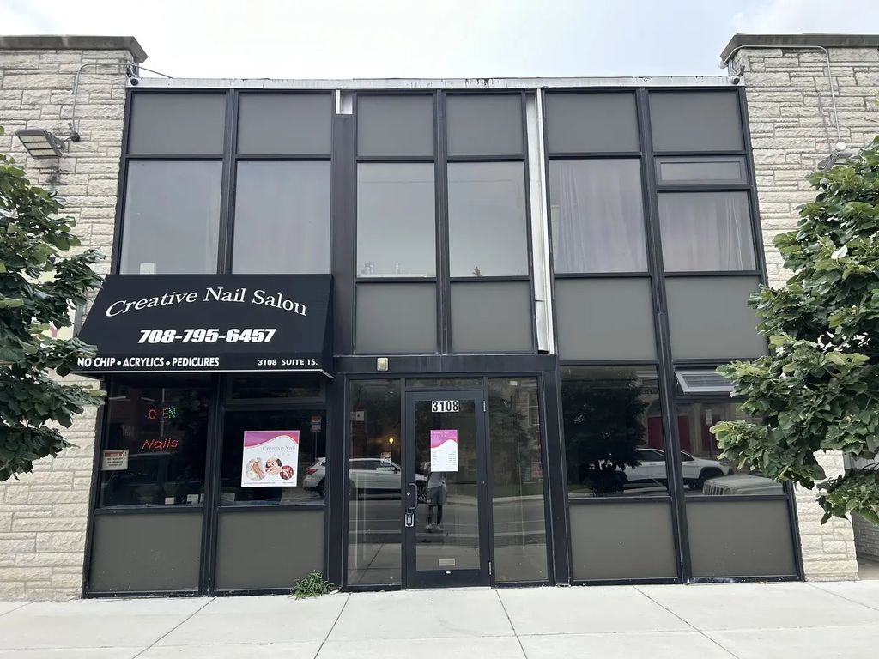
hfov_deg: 67.3
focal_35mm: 26
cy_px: 330
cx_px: 440
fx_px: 660
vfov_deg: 53.1
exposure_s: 1/1079
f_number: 1.5
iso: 50
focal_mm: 5.7
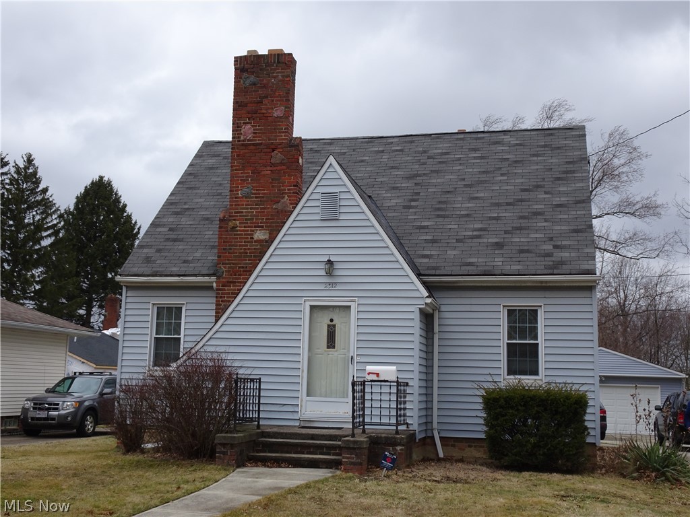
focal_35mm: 40
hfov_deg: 46.8
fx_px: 797
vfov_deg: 36.0
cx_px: 345
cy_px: 258
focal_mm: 6.8
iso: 80
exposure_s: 1/320
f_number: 4
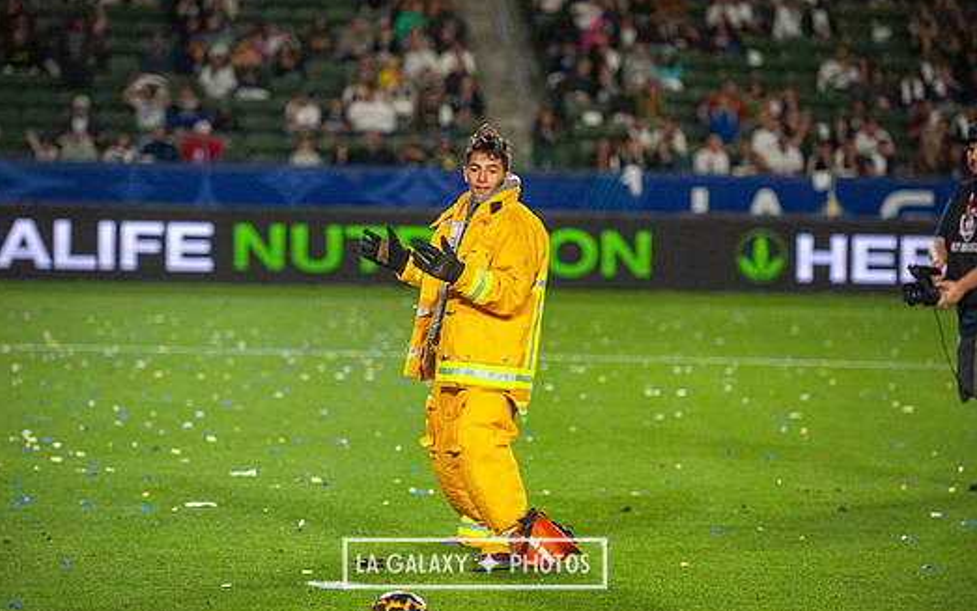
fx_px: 4207
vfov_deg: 8.3
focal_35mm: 158
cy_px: 282
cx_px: 474
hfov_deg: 13.2
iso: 3200
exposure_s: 1/2500
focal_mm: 140
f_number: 2.8
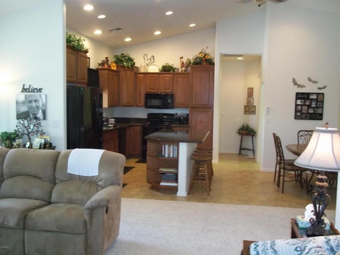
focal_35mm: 36
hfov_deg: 51.4
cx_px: 170
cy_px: 128
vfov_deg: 39.7
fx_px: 354
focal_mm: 6.5
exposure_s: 1/30
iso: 320
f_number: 3.1
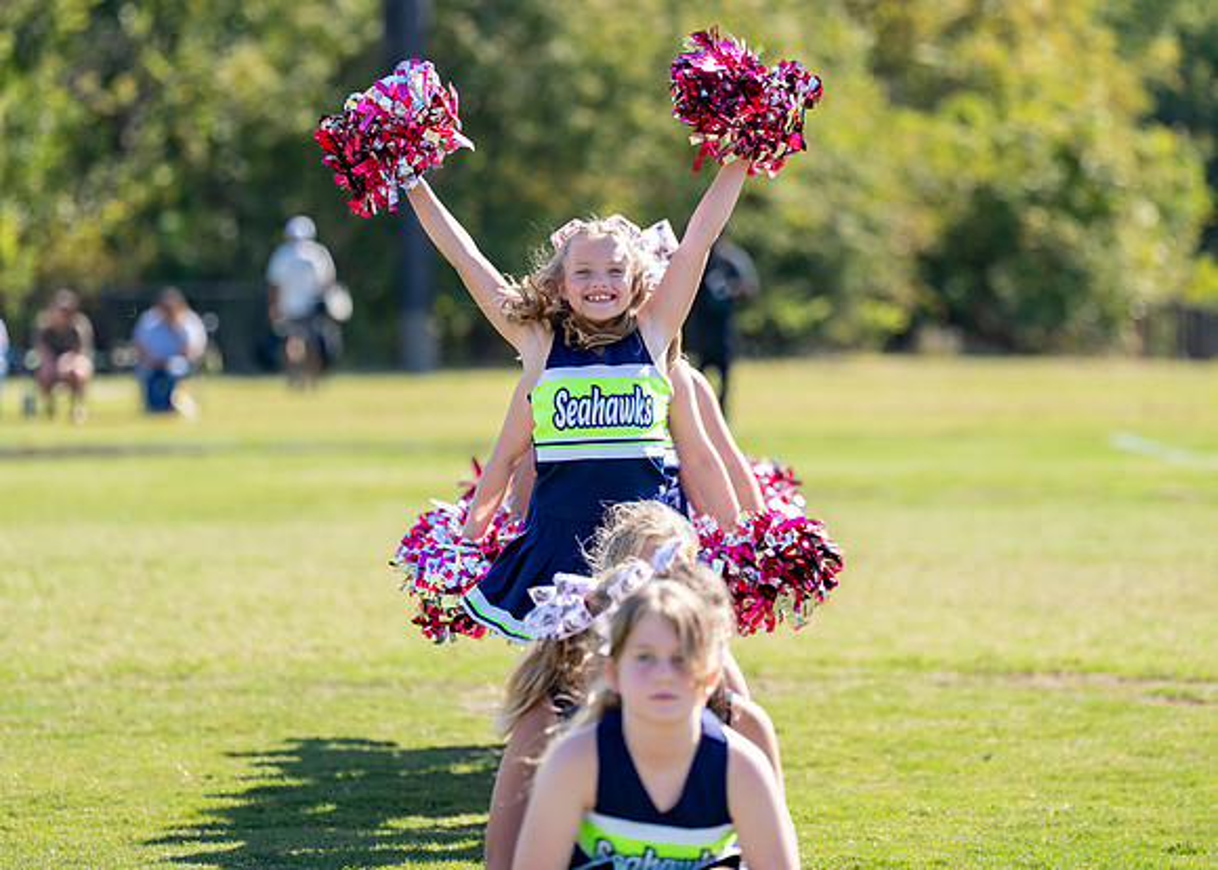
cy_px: 382
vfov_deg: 7.8
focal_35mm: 185
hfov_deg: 10.8
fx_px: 6414
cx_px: 602
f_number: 2.8
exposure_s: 1/2000
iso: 200
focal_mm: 150
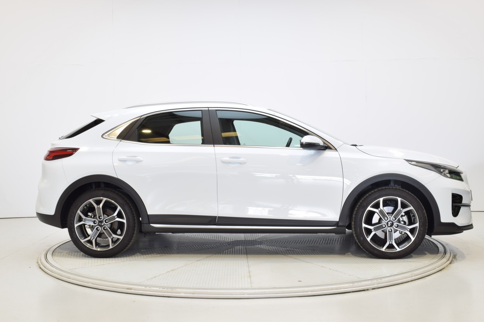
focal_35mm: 42
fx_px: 565
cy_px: 161
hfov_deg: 46.4
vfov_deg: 31.9
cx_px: 242
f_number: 16
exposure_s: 1/2.5
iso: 100
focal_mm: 28
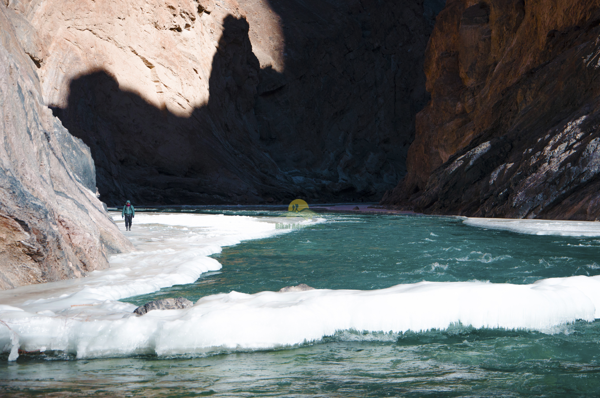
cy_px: 199
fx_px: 1447
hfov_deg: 23.4
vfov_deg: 15.6
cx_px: 300
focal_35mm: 87
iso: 280
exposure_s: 1/640
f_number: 7.1
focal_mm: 58
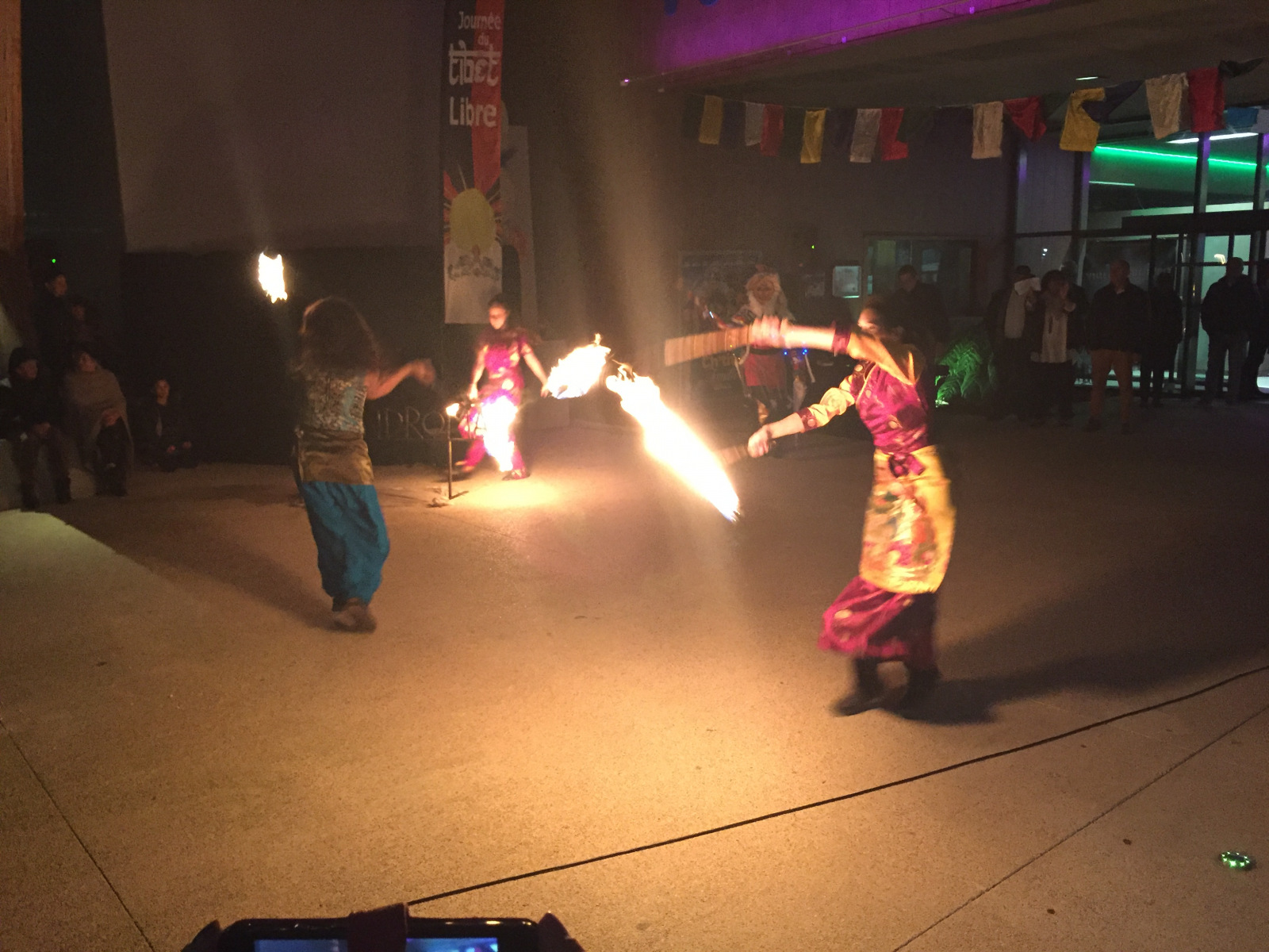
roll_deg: +1.3
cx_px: 634
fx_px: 1063
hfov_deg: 61.7
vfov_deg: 48.2
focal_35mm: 29
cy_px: 476
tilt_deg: -10.3
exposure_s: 1/17
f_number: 2.2
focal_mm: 4.15
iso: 400
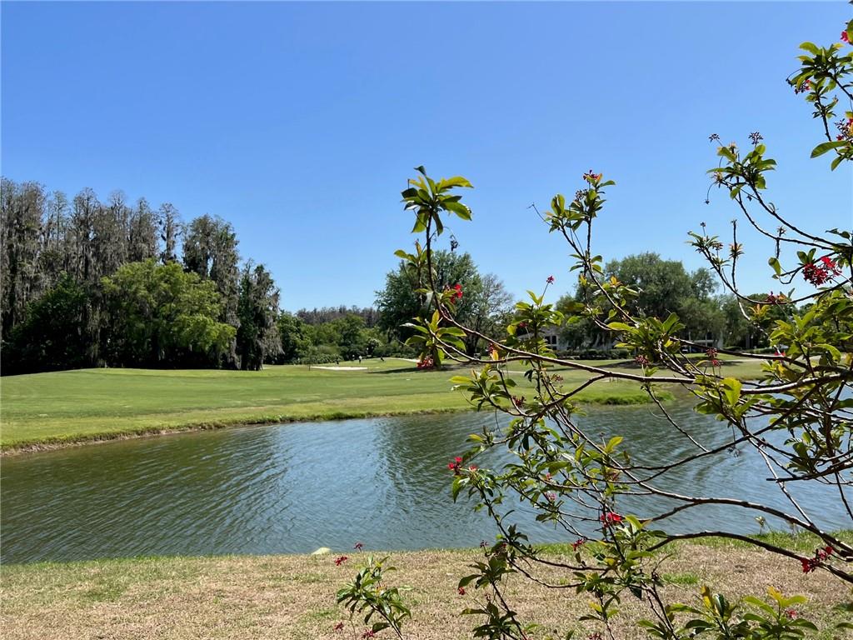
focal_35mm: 26
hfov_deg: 67.3
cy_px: 320
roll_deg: +1.2
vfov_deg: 53.1
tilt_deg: +2.1
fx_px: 641
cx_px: 426
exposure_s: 1/5076
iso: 50
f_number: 1.5
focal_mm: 5.7
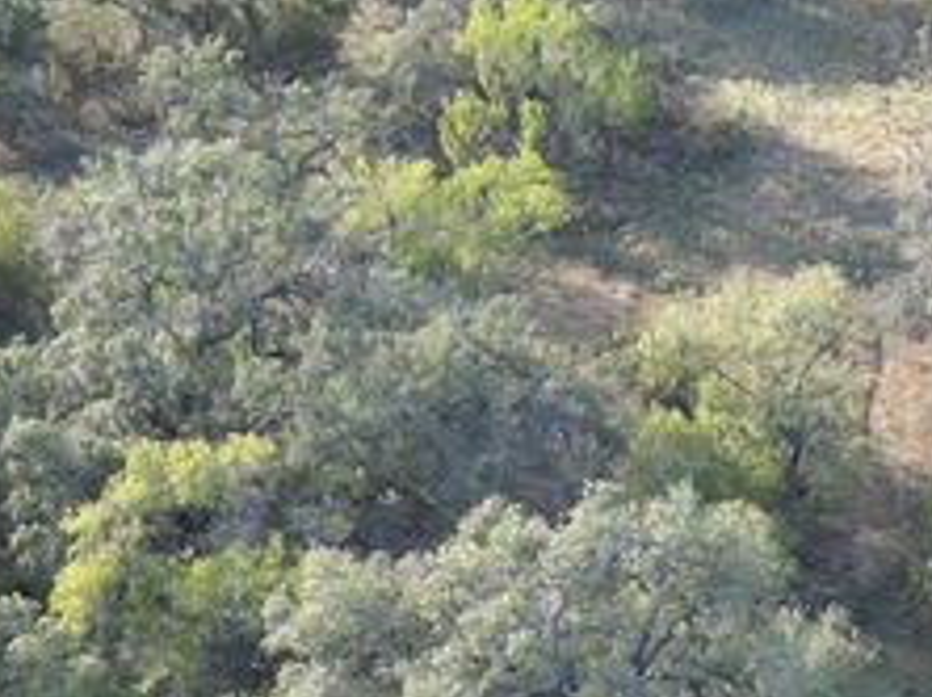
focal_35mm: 156
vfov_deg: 9.0
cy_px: 1356
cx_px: 886
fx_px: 4196
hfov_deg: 12.6
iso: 100
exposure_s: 1/320
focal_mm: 6.72
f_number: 1.7
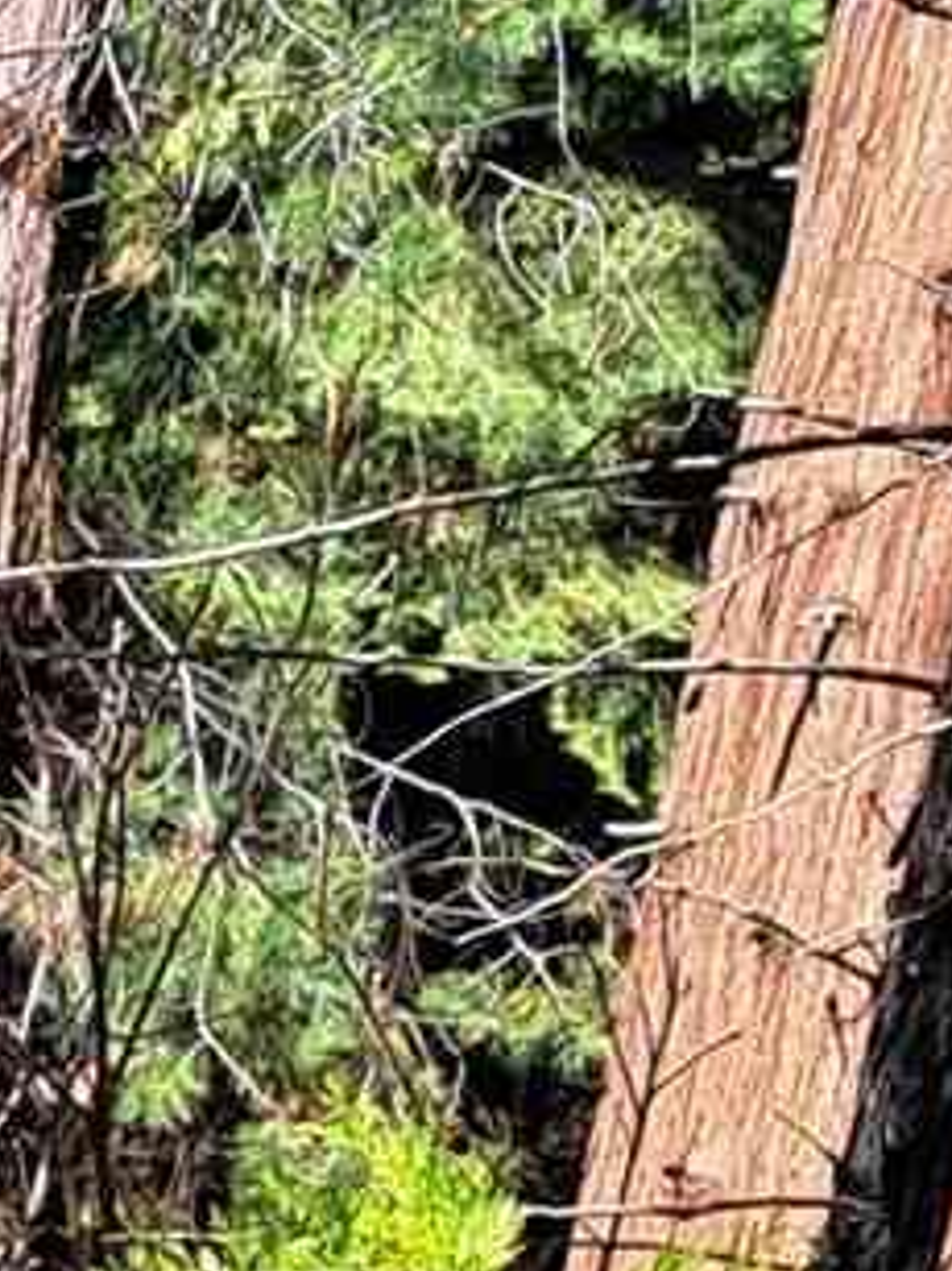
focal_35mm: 180
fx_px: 6605
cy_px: 2910
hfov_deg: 6.8
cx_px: -2523
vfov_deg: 9.8
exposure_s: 1/380
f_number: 1.8
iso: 50
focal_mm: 5.23
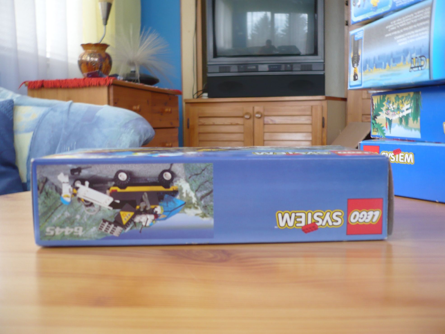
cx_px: 222
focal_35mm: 35
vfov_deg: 40.7
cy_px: 167
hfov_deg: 52.6
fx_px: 450
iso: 100
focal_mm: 5.8
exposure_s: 1/13
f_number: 2.8
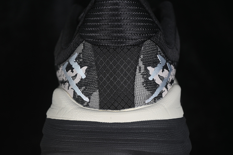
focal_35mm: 75
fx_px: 485
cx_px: 116
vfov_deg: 18.2
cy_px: 78
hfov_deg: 27.0
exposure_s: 1/60
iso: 160
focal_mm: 50
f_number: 6.3
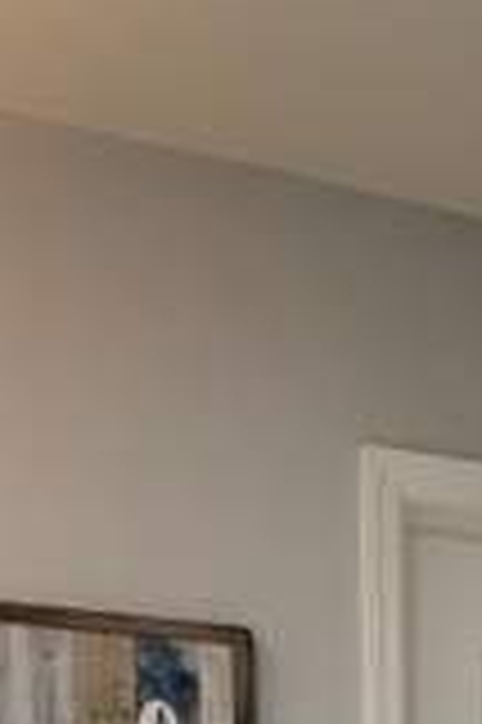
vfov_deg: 26.2
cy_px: 1061
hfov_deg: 21.7
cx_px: 572
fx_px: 1167
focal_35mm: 58
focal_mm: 2.22
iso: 400
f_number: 2.2
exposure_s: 1/60
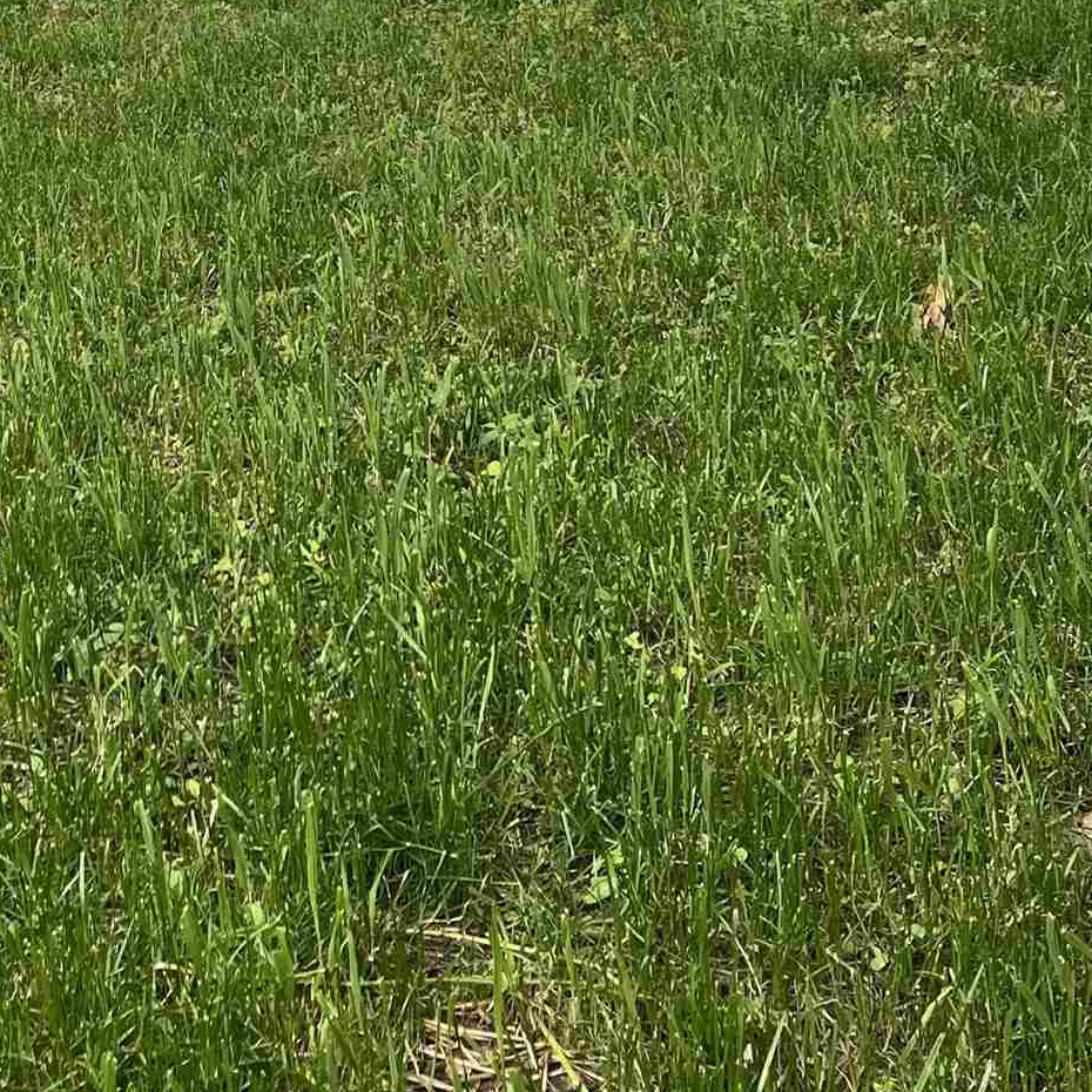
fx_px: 2605
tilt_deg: -6.3
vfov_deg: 21.7
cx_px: 143
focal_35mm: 73
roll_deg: +0.7
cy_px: -258
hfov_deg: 23.2
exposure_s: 1/383
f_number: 1.6
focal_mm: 5.1
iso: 32
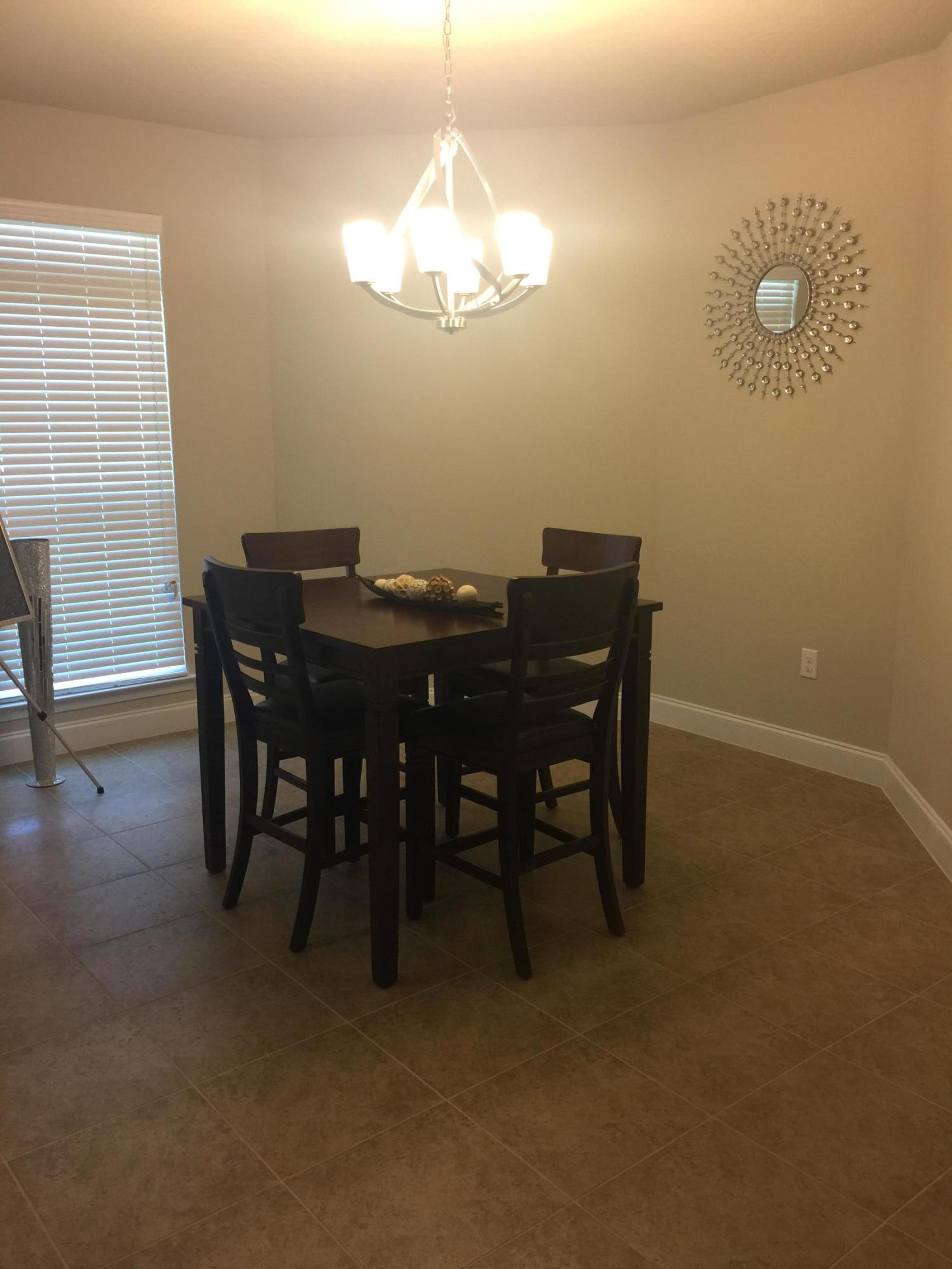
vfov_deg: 61.7
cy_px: 634
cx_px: 476
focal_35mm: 29
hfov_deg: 48.2
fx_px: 1063
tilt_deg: -9.5
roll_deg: +1.3
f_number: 2.2
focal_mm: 4.15
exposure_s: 1/15
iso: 50
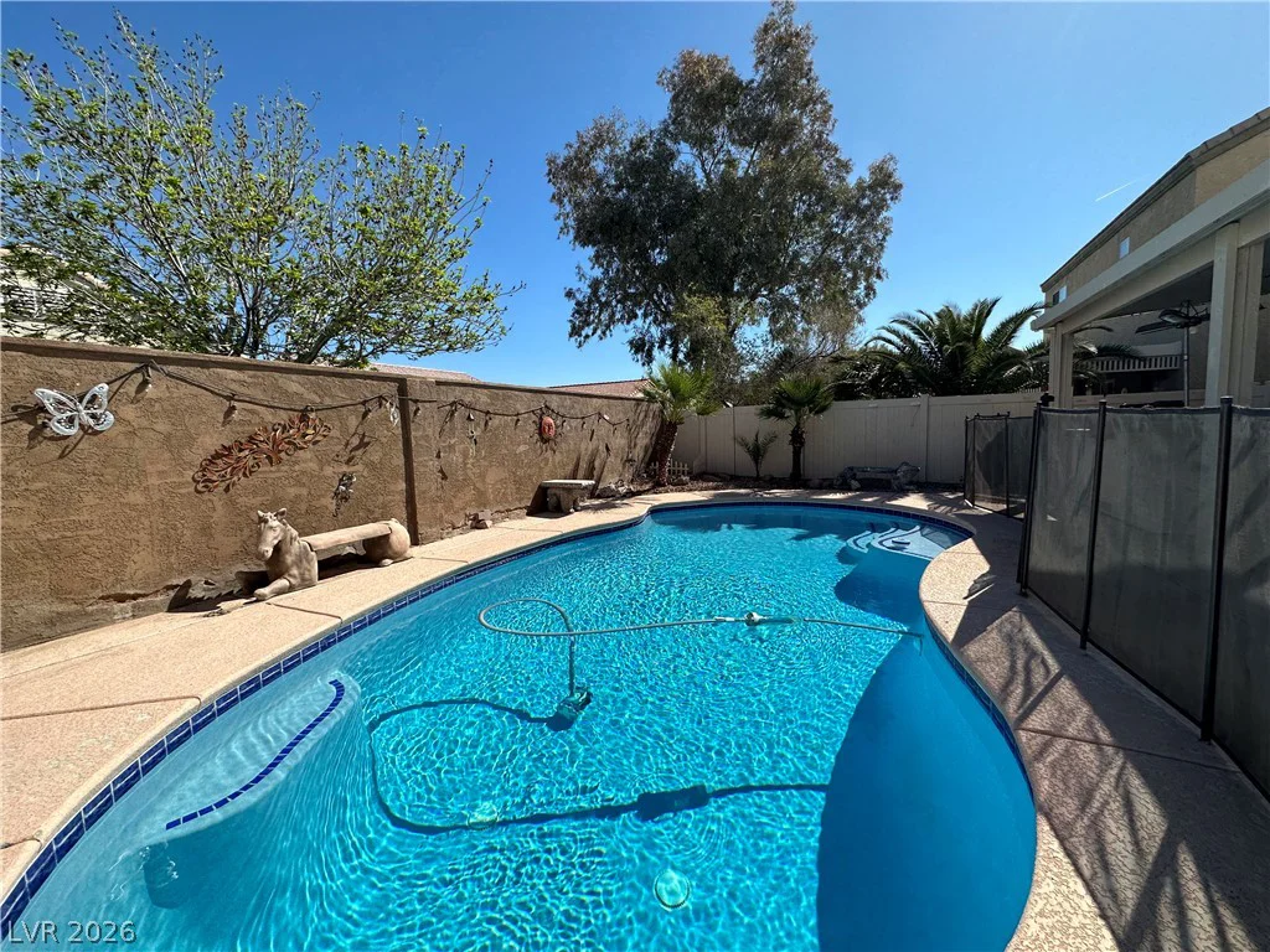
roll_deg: +2.1
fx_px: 514
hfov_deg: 102.1
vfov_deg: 85.7
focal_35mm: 14
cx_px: 635
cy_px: 476
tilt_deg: -5.9
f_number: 2.2
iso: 50
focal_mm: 2.22
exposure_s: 1/2564
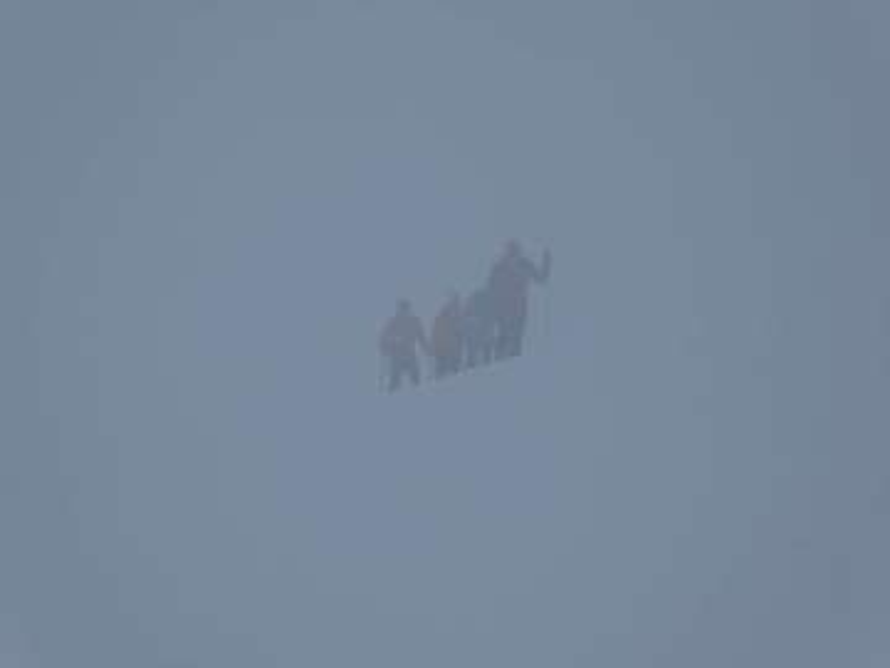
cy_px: 334
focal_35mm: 185
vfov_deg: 8.0
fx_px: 4756
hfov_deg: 10.7
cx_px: 445
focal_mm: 33.2
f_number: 5.6
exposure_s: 1/400
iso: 80
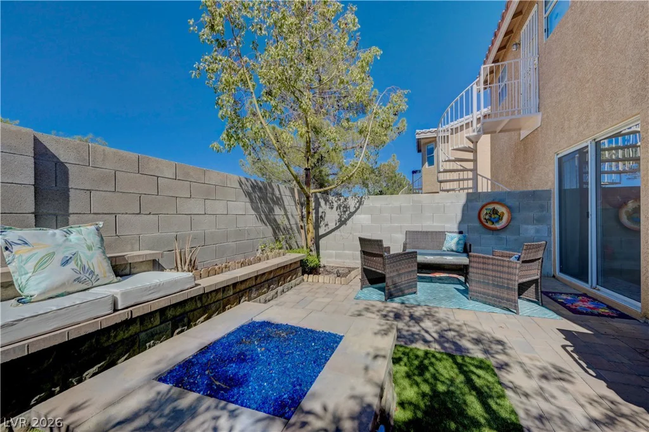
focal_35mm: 14
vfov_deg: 81.1
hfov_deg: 104.3
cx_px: 324
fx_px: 252
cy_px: 216
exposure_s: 1/1000
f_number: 9
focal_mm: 14
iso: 400
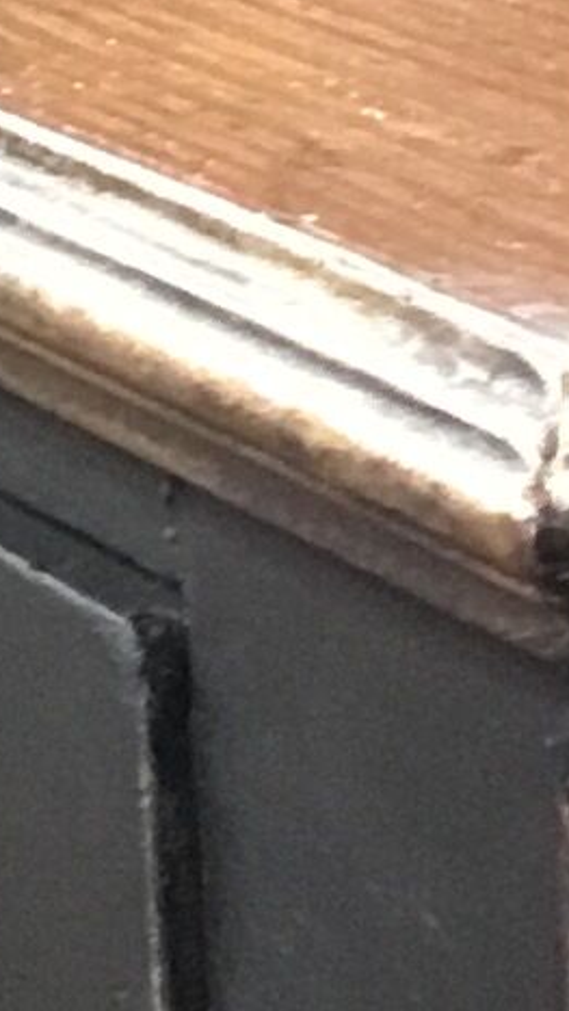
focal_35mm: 236
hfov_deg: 4.8
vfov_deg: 9.1
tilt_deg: -15.3
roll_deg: -0.5
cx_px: 2010
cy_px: 652
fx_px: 6324
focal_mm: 3.3
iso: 250
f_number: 2.4
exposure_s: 1/33
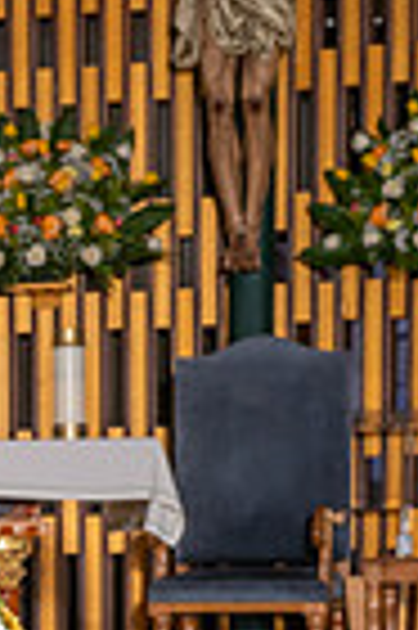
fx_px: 2636
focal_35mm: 151
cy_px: 781
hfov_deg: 8.8
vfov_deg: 13.2
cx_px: -275
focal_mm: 28
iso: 320
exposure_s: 1/160
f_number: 7.1
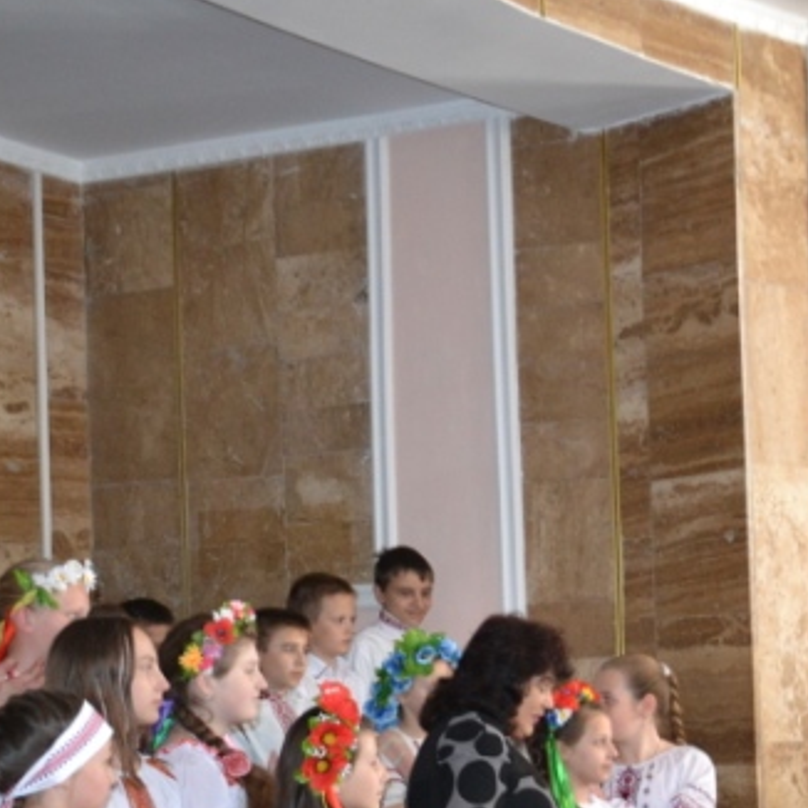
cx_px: 877
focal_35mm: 72
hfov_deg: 22.7
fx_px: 1901
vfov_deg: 23.5
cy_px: 688
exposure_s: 1/60
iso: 900
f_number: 3.5
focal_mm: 18
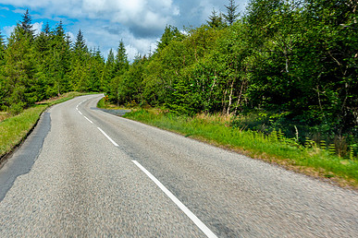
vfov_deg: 36.7
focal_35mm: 36
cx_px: 98
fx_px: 358
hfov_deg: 51.3
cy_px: 95
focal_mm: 8.8
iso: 125
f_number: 7.1
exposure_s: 1/250
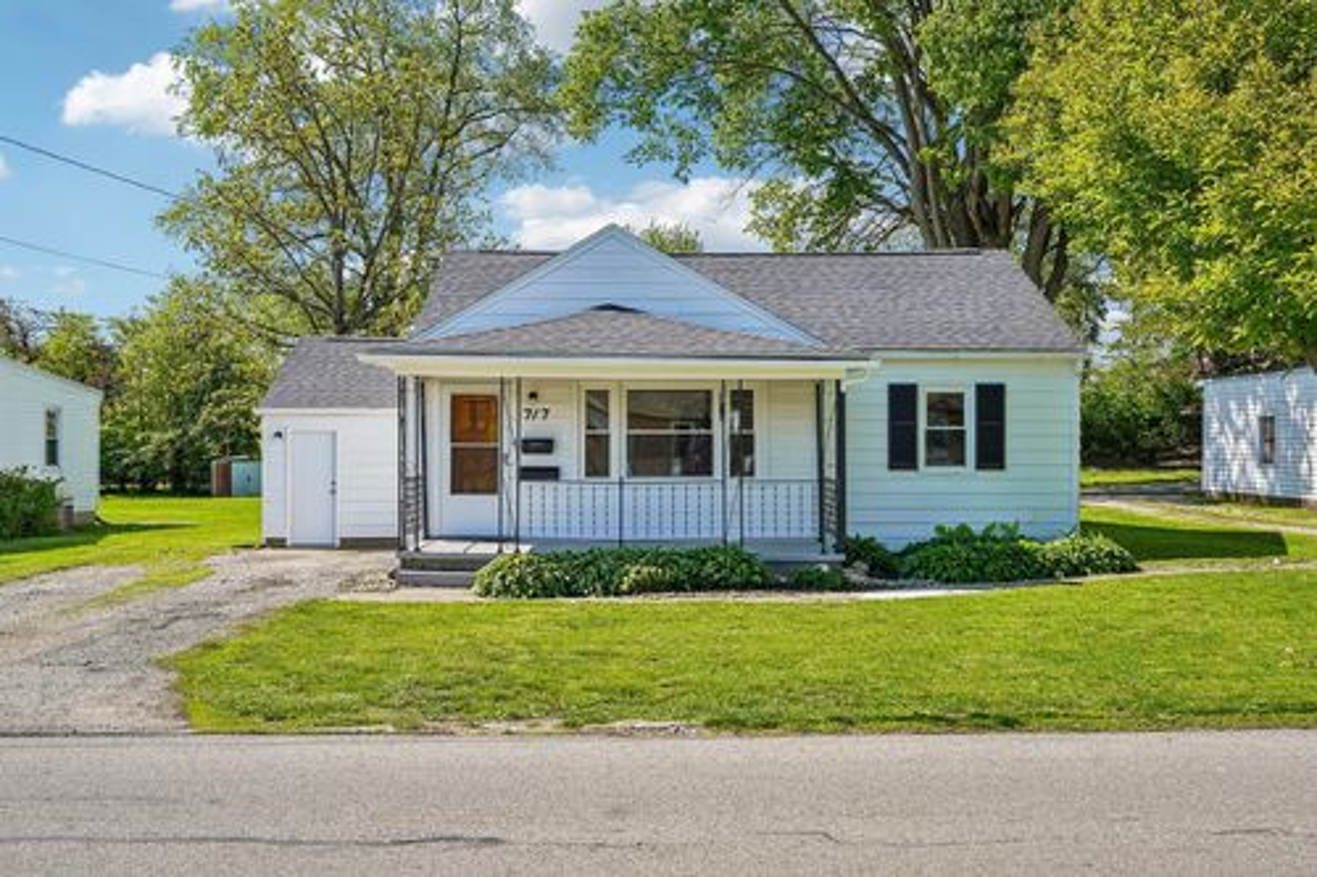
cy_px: 438
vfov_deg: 37.8
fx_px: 1280
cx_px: 658
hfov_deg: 54.5
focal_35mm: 35
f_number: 8
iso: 100
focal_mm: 35
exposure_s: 1/250
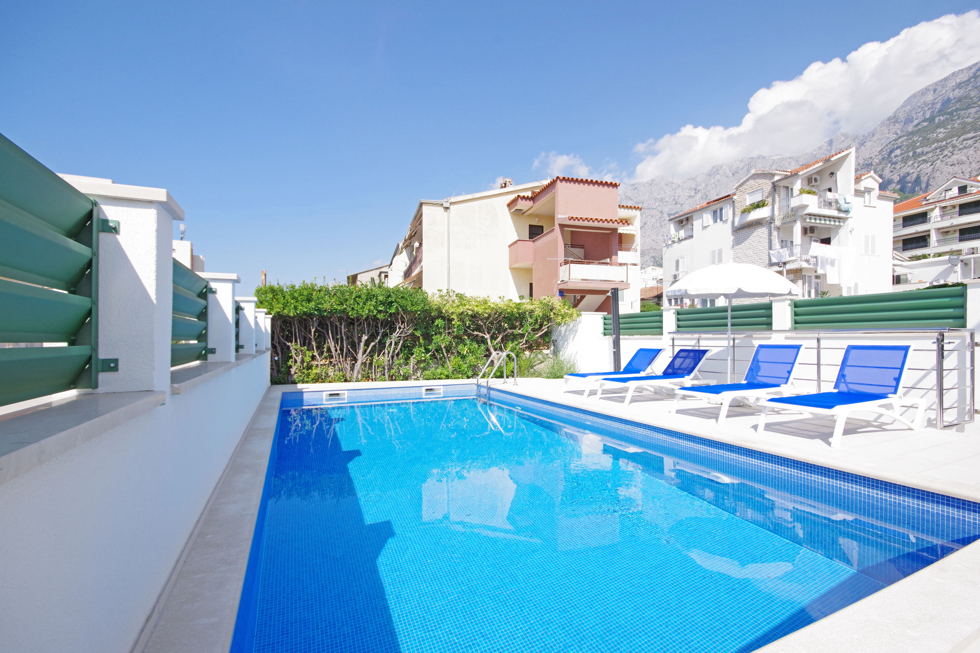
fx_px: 408
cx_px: 490
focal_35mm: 15
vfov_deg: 77.3
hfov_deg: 100.4
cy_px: 326
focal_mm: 10
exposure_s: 1/320
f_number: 9
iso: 400
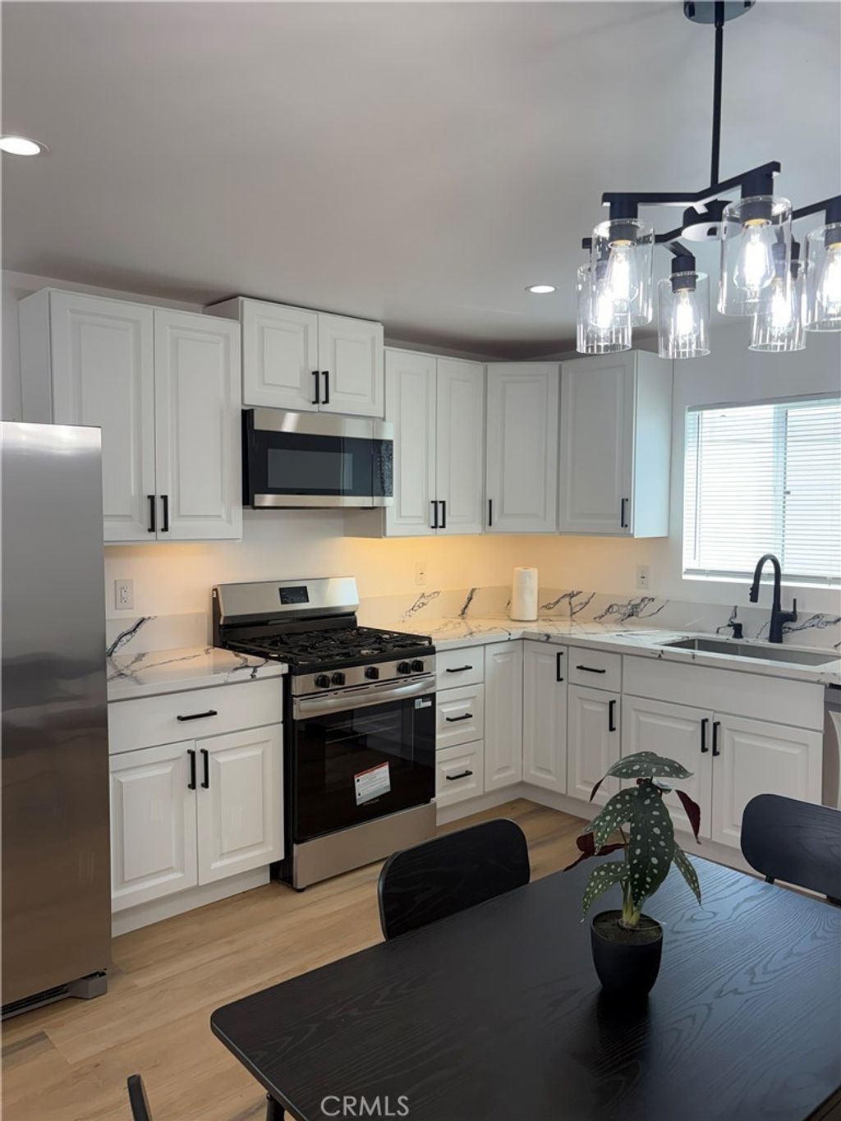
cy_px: 560
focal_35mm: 26
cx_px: 420
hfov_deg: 53.1
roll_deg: -0.3
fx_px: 842
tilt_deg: -2.6
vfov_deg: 67.3
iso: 50
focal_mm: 5.96
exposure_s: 1/222
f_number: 1.6
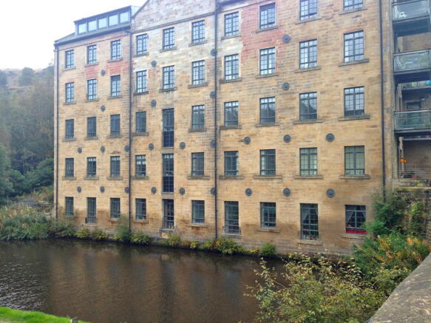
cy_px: 162
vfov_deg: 42.9
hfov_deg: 55.4
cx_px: 216
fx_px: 411
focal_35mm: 33
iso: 50
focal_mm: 4.13
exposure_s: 1/202
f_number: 2.4
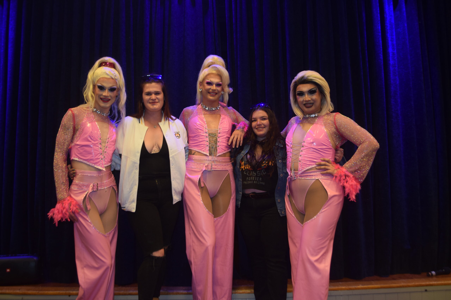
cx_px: 226
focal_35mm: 30
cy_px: 150
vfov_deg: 43.6
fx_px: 376
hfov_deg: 61.9
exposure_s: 1/60
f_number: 3.8
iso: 900
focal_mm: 20
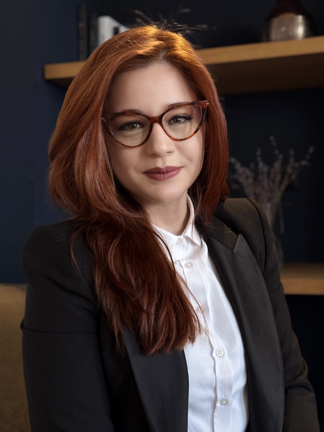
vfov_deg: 39.7
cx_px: 162
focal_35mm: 48
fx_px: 599
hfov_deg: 30.3
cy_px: 216
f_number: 1.78
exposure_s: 1/40
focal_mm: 6.76
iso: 400
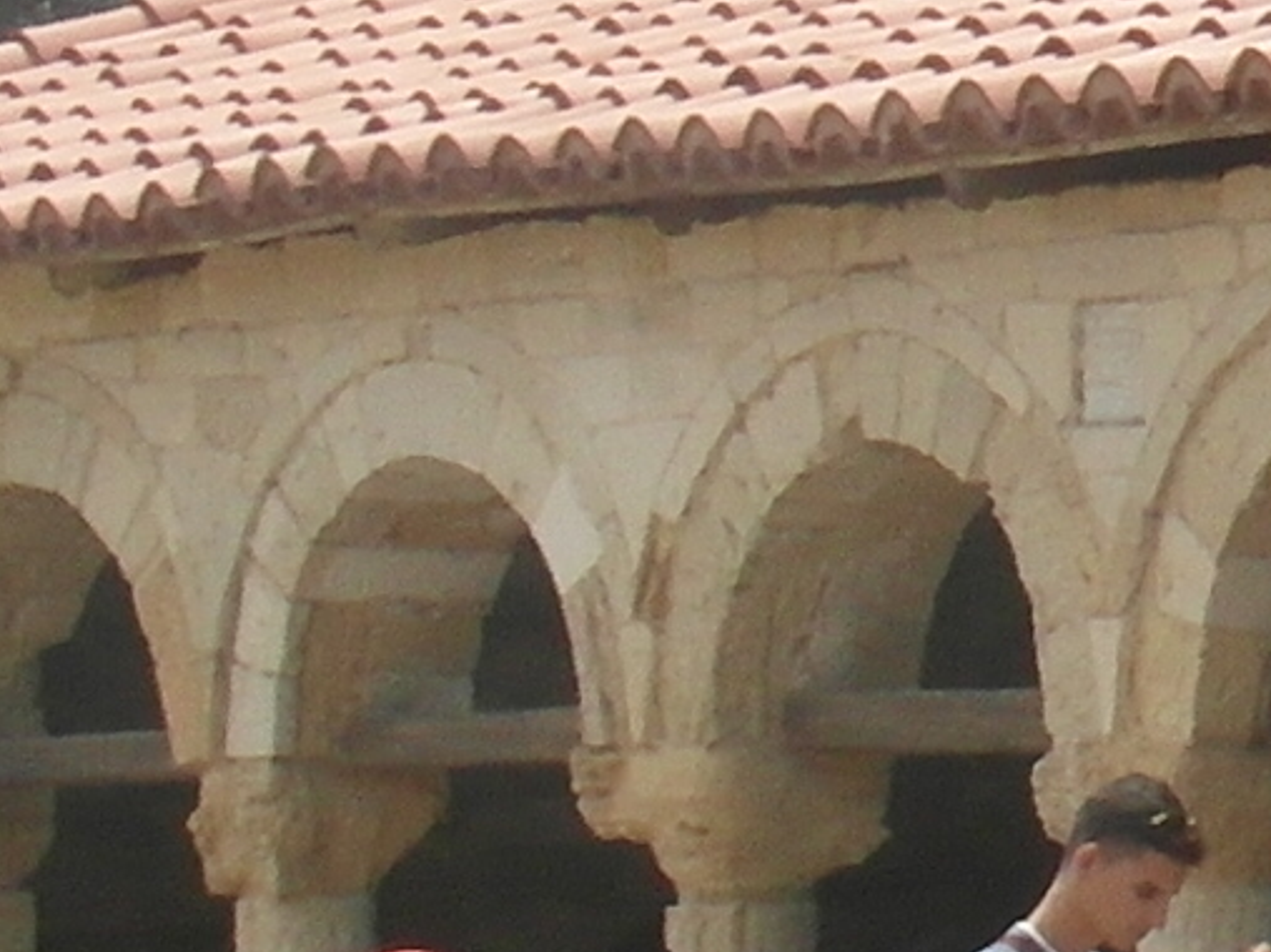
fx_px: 10829
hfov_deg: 6.5
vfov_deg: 5.0
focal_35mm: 295
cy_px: 308
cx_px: 2522
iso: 80
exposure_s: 1/180
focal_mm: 6.8
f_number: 6.4
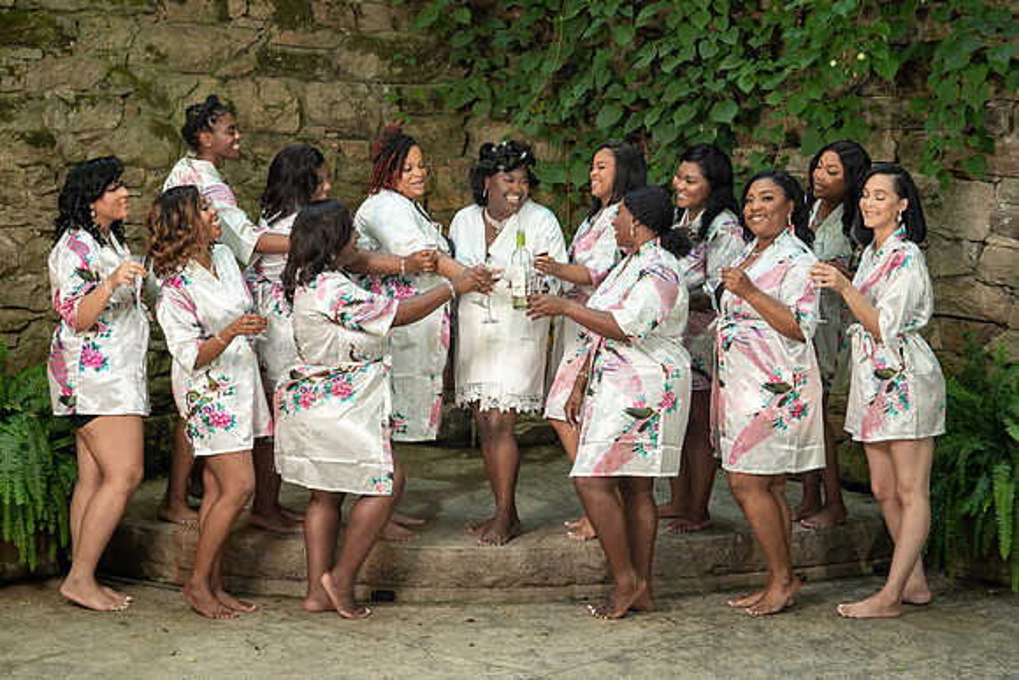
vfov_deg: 18.2
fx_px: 2123
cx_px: 510
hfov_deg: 27.0
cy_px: 340
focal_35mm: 75
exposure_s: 1/200
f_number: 4
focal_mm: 75
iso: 400
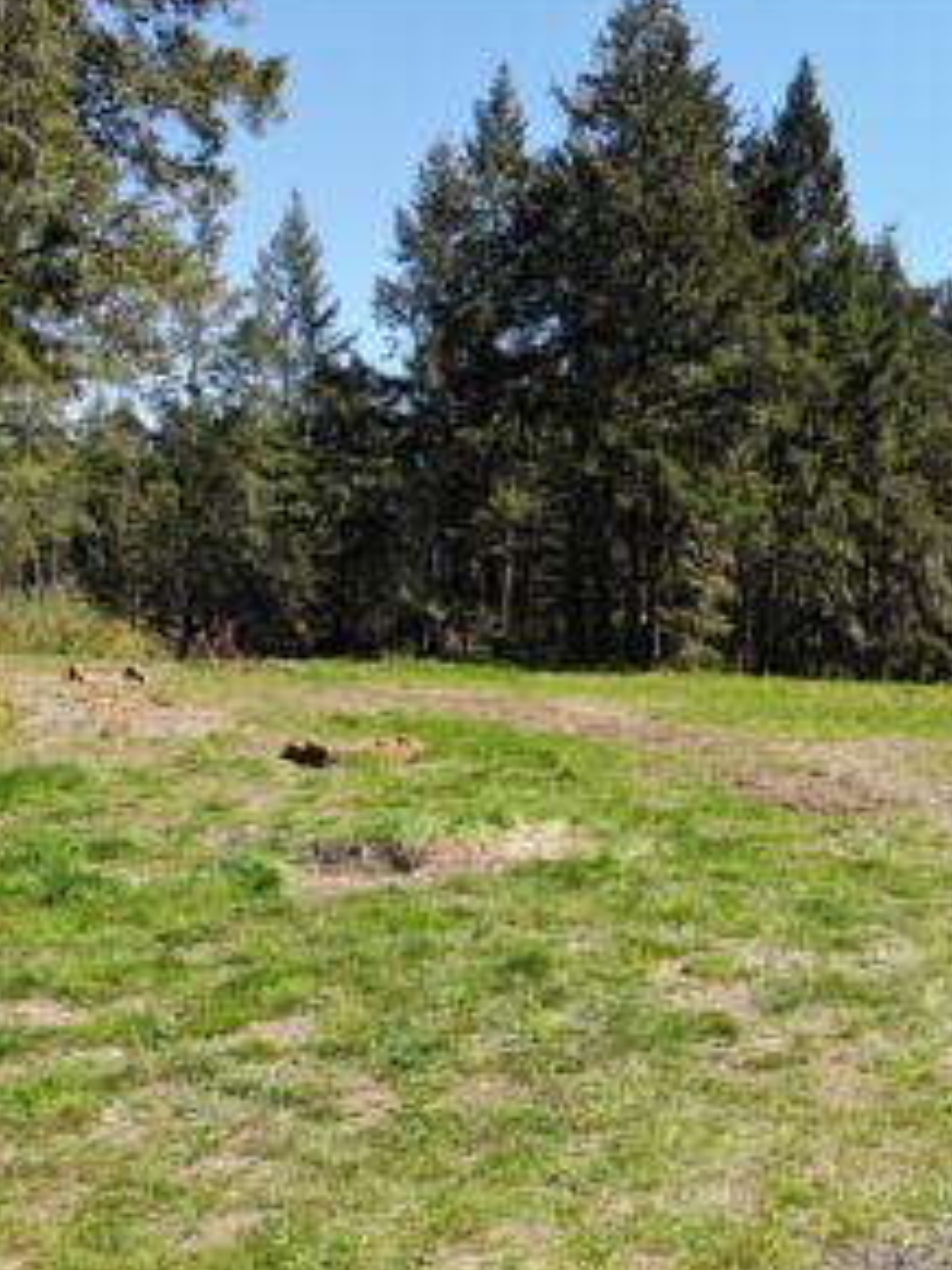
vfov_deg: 55.4
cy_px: 633
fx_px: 1211
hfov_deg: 40.7
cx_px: 790
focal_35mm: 33
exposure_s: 1/538
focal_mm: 4.5
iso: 100
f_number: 2.8
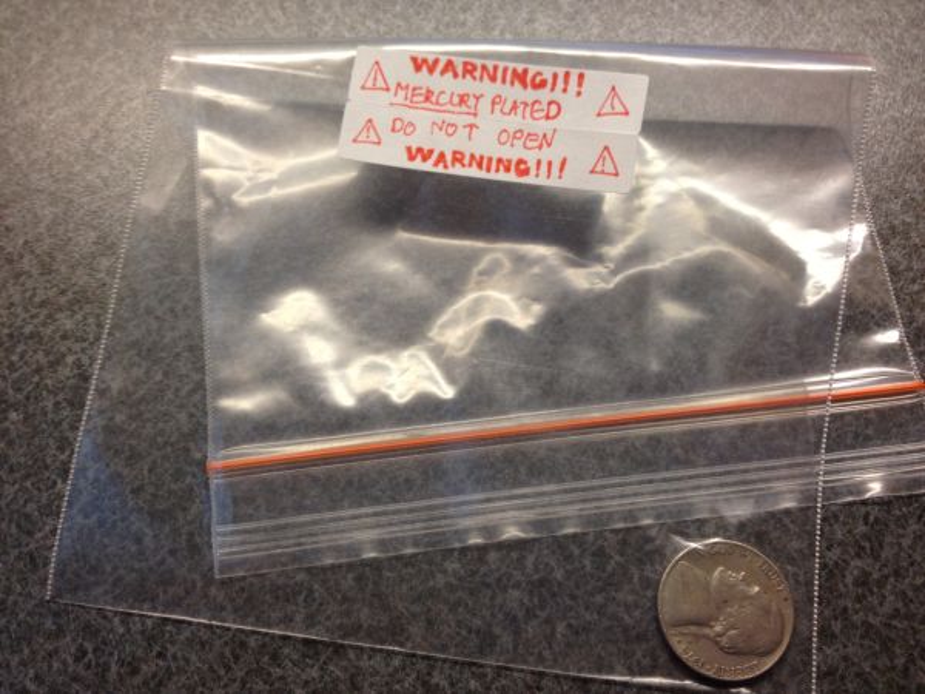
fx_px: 935
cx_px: 462
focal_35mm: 35
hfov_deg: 52.6
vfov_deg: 40.7
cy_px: 347
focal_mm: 4.28
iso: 64
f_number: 2.4
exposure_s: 1/20
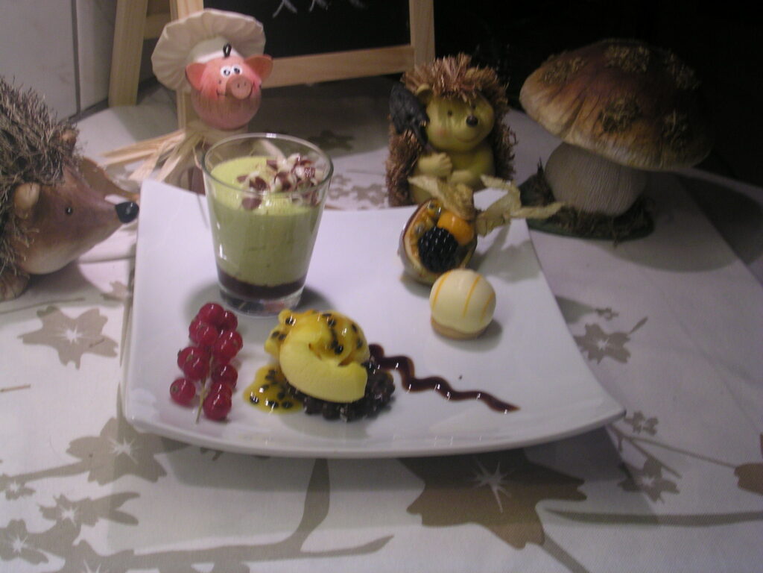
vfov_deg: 27.0
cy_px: 286
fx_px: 1190
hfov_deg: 35.5
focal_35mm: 54
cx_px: 382
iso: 100
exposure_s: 1/30.8
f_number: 3.2
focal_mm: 8.2
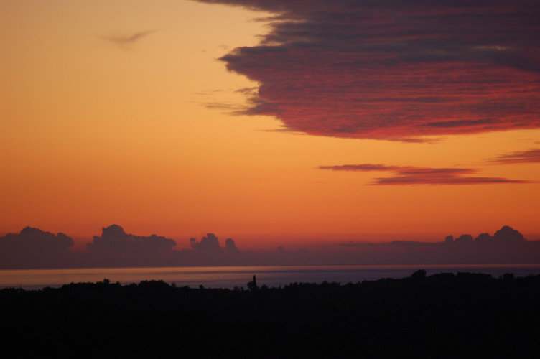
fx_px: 4496
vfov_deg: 4.6
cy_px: 180
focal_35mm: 300
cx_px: 270
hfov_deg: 6.9
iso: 800
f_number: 5.6
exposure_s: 1/60
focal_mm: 200
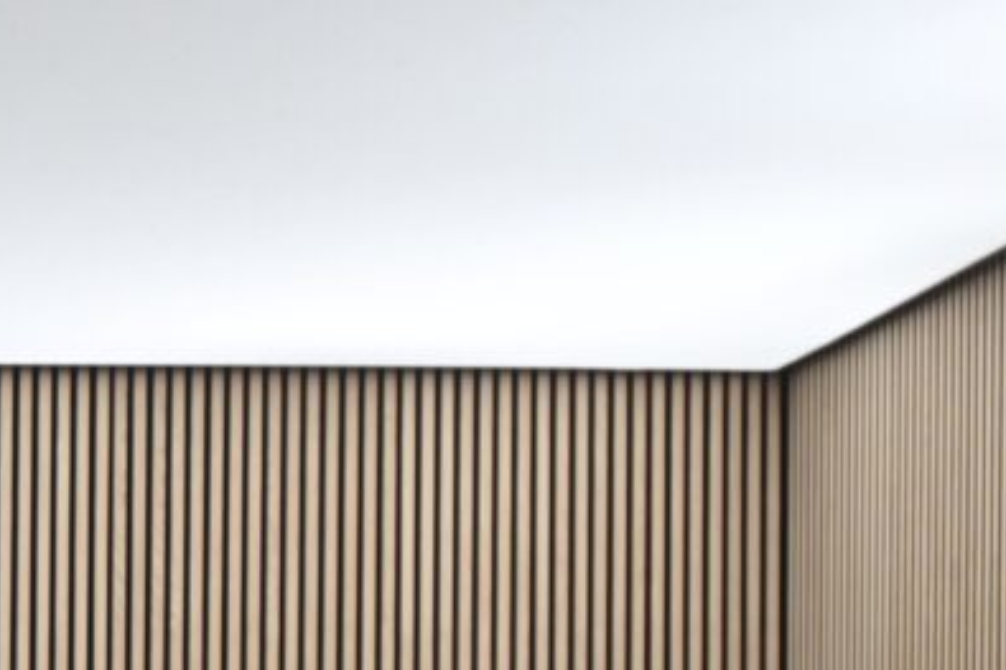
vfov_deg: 7.7
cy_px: 1321
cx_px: -1006
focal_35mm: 171
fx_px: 4783
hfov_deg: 10.9
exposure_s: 1/40
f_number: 4.5
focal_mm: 26.5
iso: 360
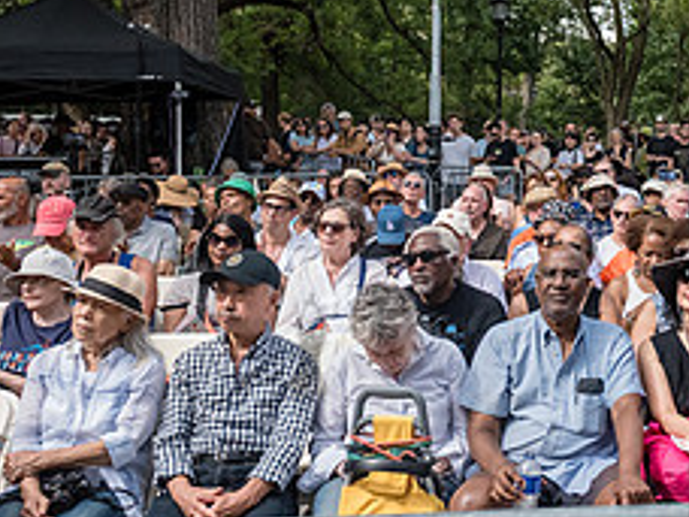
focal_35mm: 64
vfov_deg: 22.9
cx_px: 698
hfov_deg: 28.3
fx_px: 1274
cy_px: 198
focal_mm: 26
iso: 2000
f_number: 4
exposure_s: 1/4000
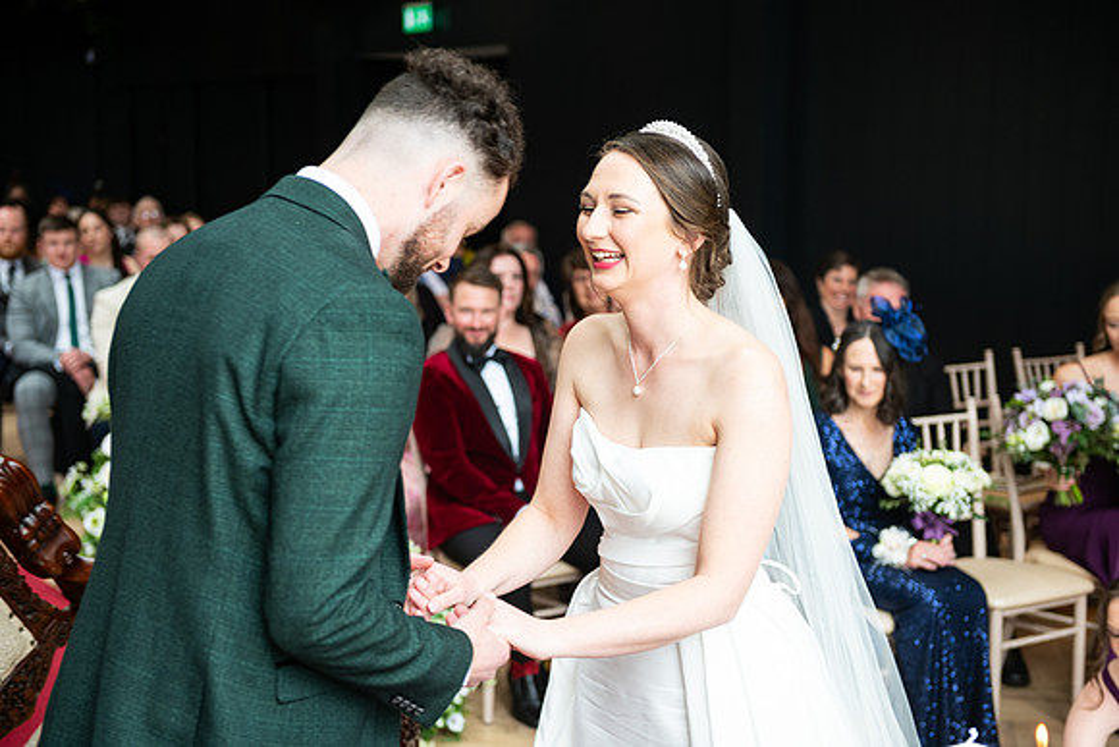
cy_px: 374
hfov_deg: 38.2
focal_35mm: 52
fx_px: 1617
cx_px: 560
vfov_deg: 26.0
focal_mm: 52
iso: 400
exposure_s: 1/200
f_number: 3.5
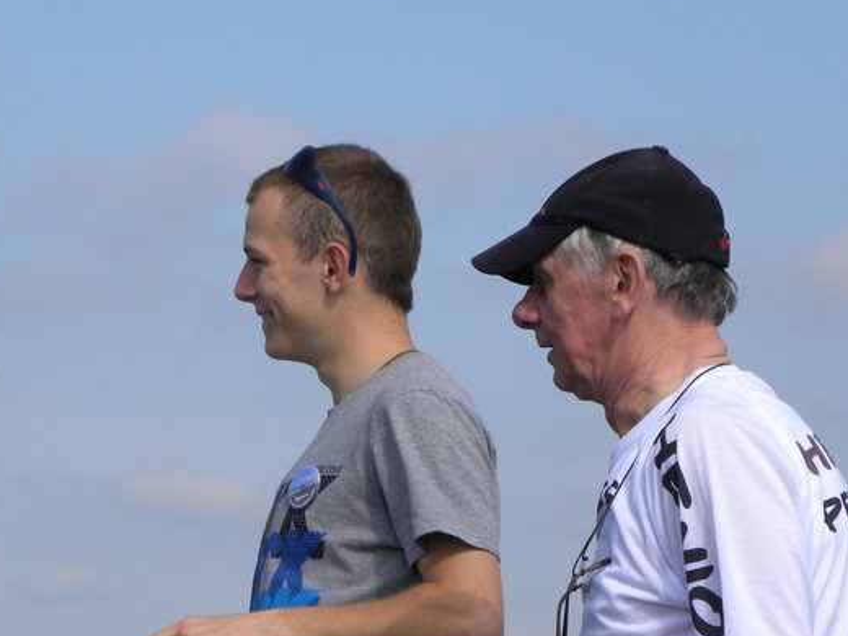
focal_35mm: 249
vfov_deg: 6.0
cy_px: 385
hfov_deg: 7.9
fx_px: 6100
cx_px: 266
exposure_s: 1/502
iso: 64
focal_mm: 28.8
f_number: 5
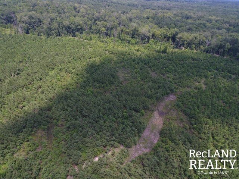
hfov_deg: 81.7
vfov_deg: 66.0
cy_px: 90
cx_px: 120
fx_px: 138
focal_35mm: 20
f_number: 2.8
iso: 100
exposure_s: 1/320
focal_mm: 3.61
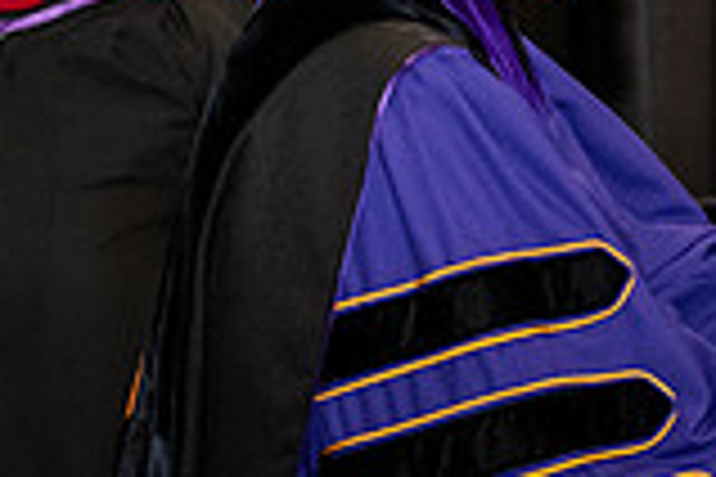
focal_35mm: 256
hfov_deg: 7.9
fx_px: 5091
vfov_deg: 5.4
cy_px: 160
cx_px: 919
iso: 2500
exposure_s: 1/200
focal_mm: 70
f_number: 5.6
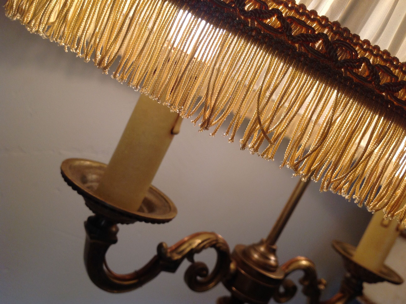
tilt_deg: -6.2
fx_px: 410
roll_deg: -26.0
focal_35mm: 35
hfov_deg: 52.7
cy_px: 152
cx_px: 203
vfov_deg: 40.6
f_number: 2.4
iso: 80
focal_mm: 4.28
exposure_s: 1/100
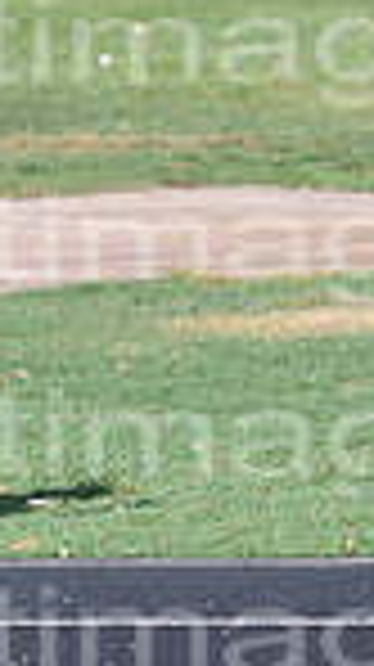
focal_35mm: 587
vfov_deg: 3.7
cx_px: -36
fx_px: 10374
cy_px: -47
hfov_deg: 2.1
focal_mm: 95
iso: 200
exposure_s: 1/2500
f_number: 4
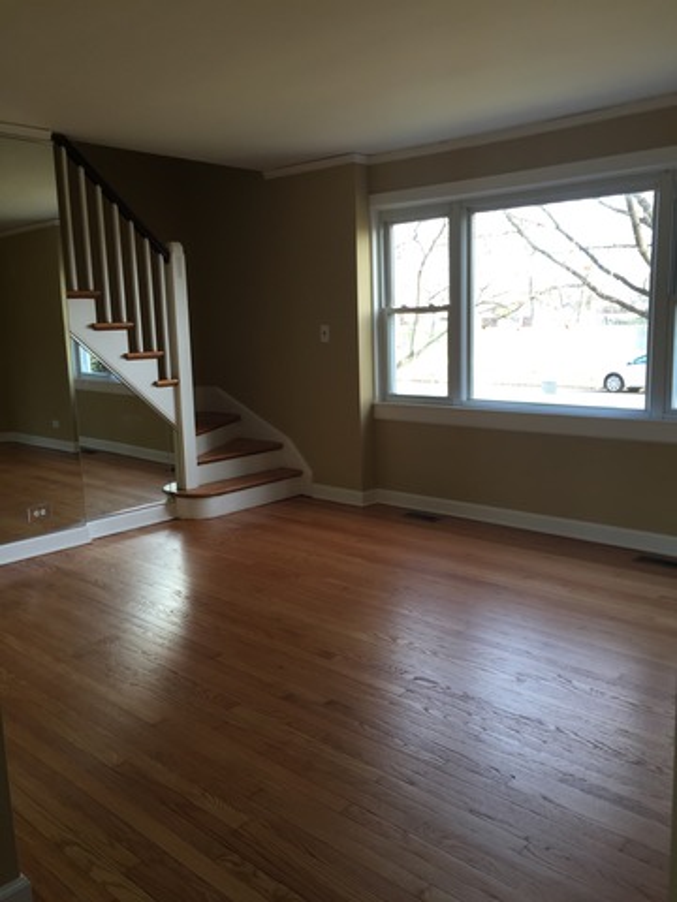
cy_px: 451
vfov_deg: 61.7
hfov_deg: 48.2
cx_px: 338
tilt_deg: -9.1
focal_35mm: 29
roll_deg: +2.0
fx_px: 756
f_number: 2.2
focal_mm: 4.15
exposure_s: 1/60
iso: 32
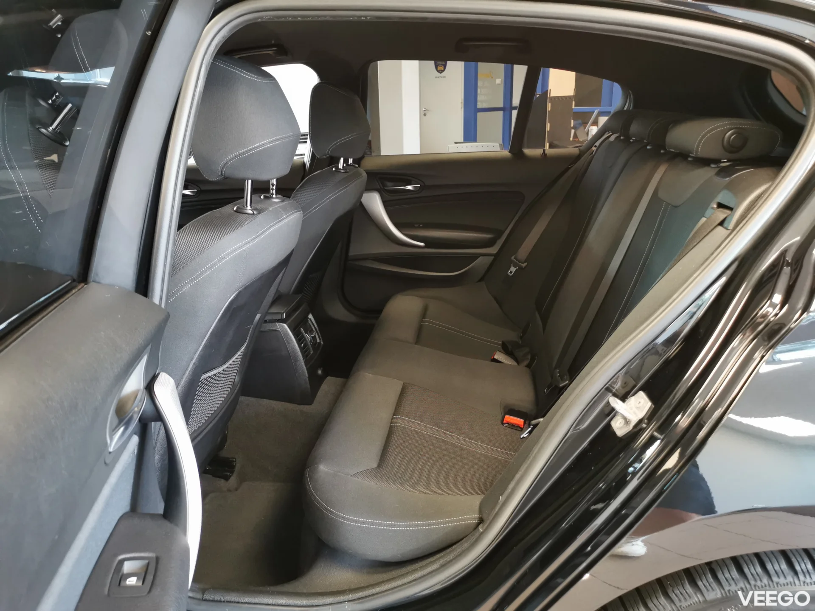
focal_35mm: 27
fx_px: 636
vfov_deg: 51.4
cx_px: 408
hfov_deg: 65.3
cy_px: 306
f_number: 1.8
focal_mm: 5.58
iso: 400
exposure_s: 1/50
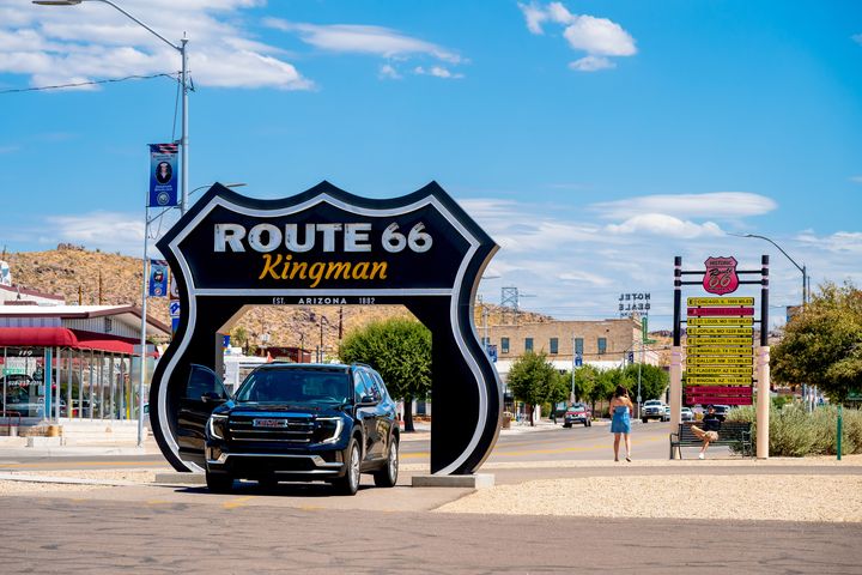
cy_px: 288
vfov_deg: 12.5
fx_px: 2634
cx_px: 431
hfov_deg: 18.6
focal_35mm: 110
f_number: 8
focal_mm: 110
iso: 200
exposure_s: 1/1250
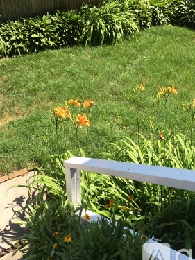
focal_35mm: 40
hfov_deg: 35.7
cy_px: 98
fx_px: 301
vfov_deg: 46.4
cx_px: 125
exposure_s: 1/912
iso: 32
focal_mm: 4.12
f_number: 2.2
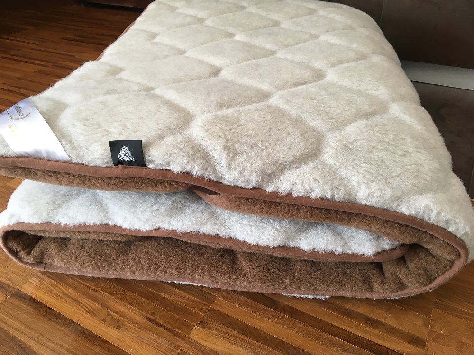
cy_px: 178
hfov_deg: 61.7
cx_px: 237
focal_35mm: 29
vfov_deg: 48.2
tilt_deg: -34.5
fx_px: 397
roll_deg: +2.6
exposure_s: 1/33
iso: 64
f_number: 2.2
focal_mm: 4.15
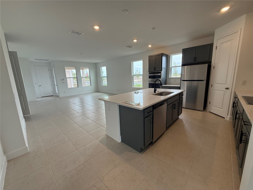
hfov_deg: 102.1
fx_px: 102
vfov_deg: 85.7
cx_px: 126
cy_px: 95
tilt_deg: -9.3
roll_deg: +1.6
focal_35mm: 14
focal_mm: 2.22
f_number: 2.2
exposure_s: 1/120
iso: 80
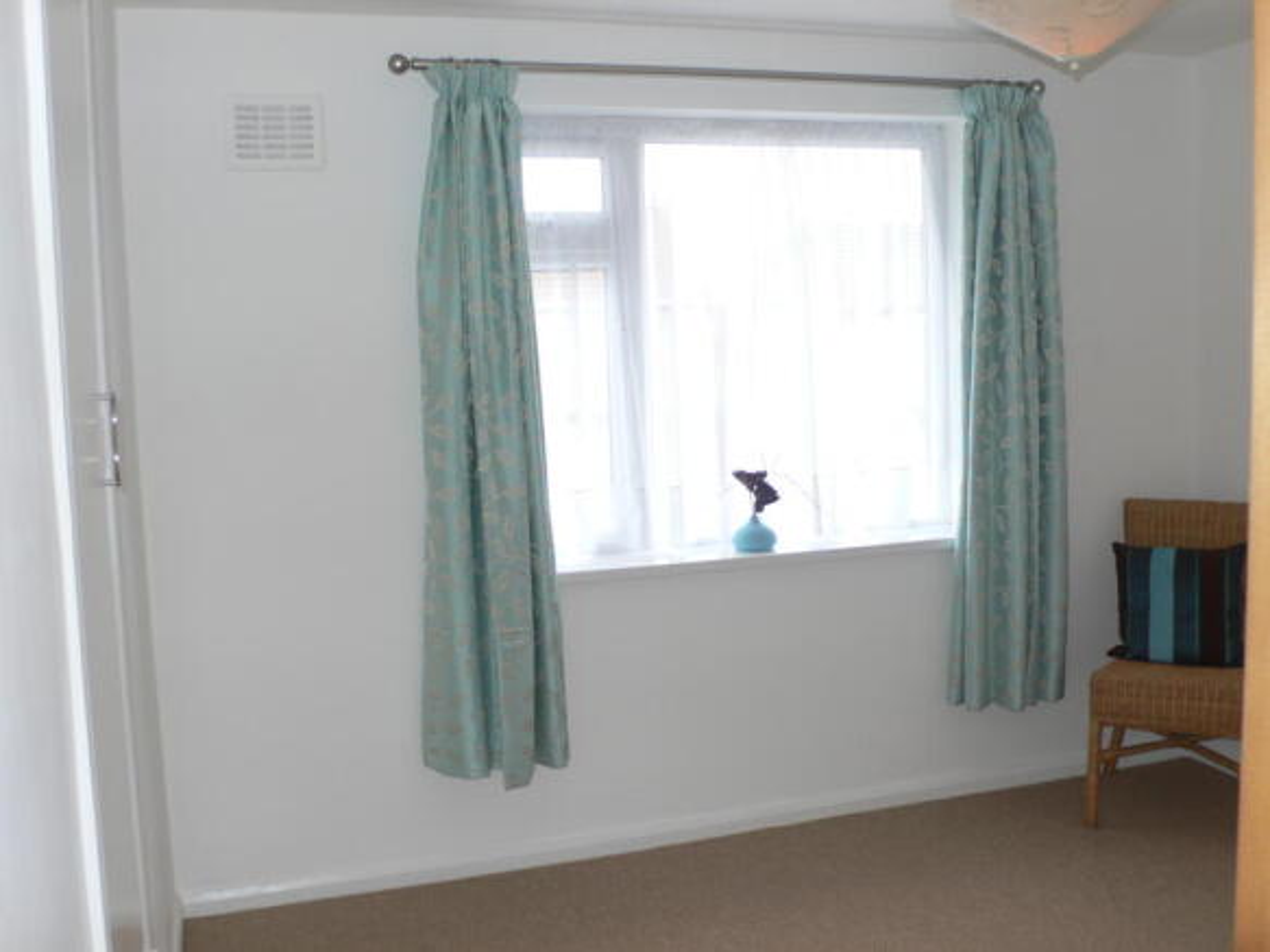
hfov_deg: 54.0
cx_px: 635
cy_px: 476
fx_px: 1247
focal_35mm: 34
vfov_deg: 41.8
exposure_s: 1/60
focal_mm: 6.3
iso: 80
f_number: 2.8
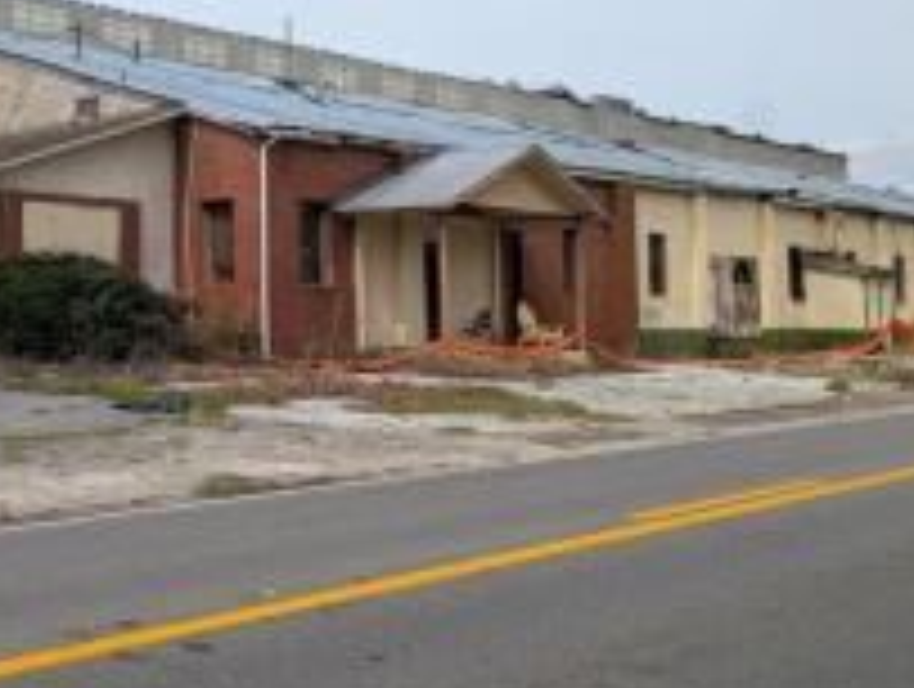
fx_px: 1243
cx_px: 126
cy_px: 166
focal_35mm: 47
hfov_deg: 38.2
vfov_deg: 30.4
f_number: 1.68
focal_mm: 6.9
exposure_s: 1/1323
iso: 28
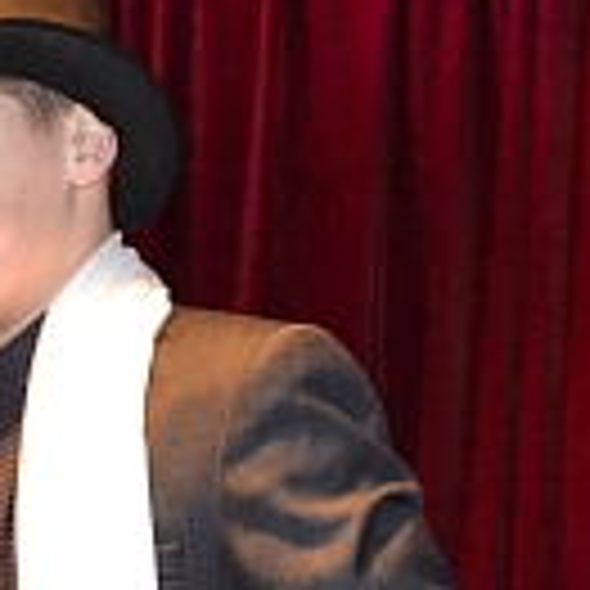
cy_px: 777
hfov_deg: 8.7
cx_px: -522
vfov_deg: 9.0
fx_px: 3683
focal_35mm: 191
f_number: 4
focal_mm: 28
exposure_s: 1/60
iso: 3200
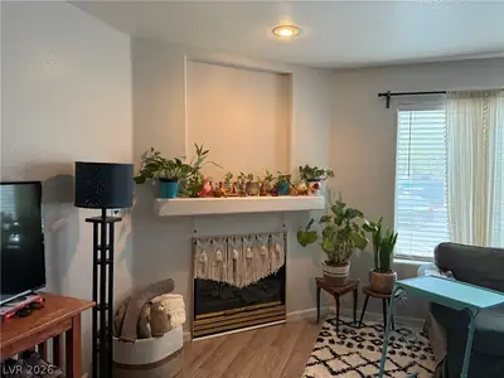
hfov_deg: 71.6
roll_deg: -1.5
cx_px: 252
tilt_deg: -3.6
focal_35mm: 24
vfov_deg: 56.8
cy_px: 189
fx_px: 349
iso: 320
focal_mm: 6.76
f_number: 1.78
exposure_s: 1/60
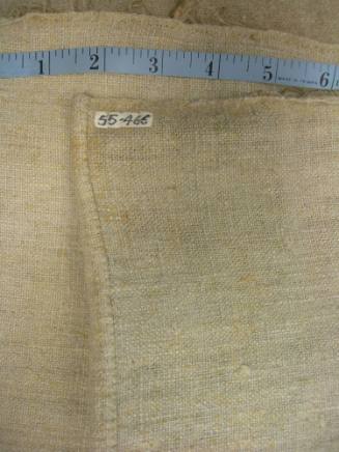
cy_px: 226
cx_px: 170
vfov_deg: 49.0
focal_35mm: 38
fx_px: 496
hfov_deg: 37.7
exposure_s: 1/9.9
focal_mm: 7.8
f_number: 2.8
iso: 50
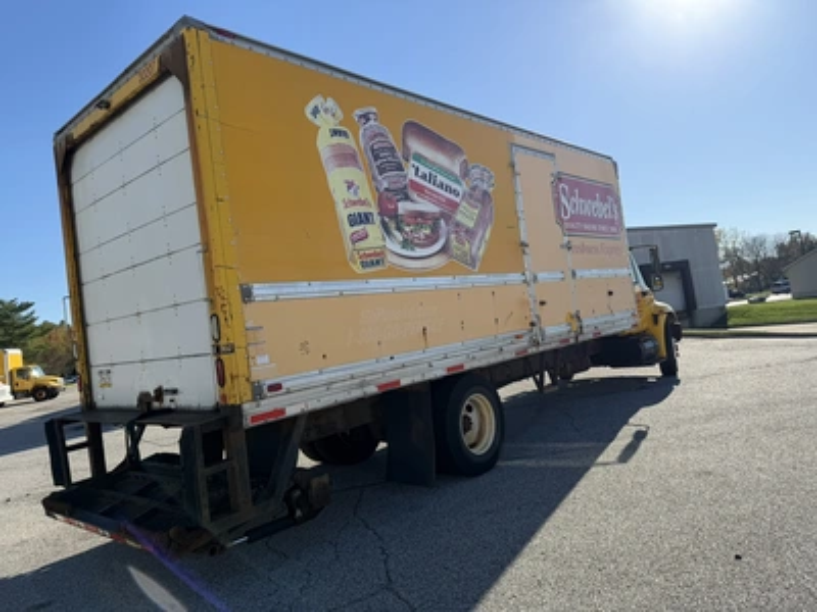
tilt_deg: +1.5
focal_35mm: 24
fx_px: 566
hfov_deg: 71.6
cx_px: 408
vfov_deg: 56.8
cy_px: 306
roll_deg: +7.5
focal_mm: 6.76
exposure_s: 1/4673
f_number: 1.78
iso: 80
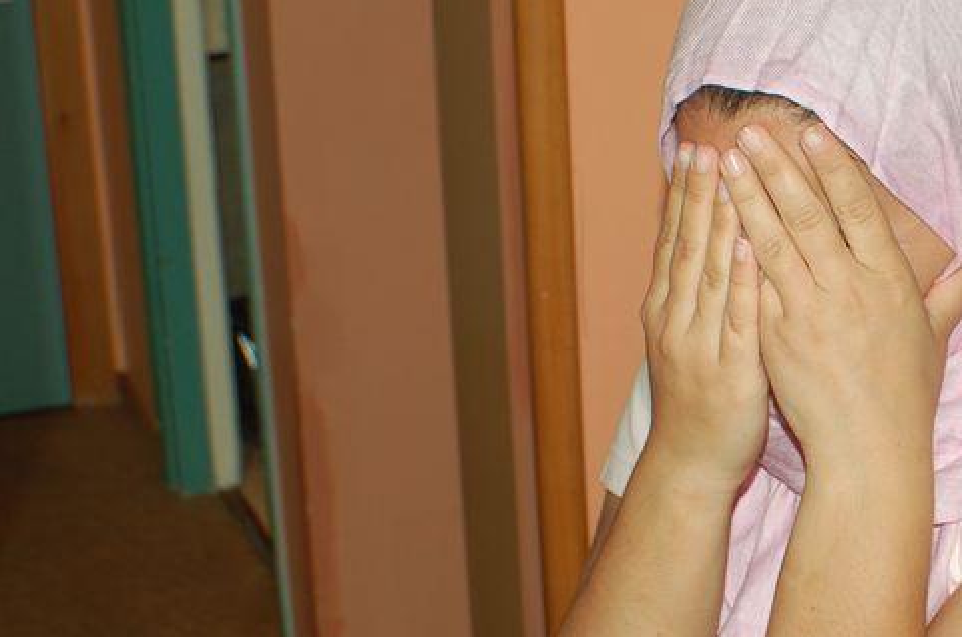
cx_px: 801
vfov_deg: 12.1
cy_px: 287
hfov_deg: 18.0
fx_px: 3008
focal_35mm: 113
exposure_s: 1/60
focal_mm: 45
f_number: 5.3
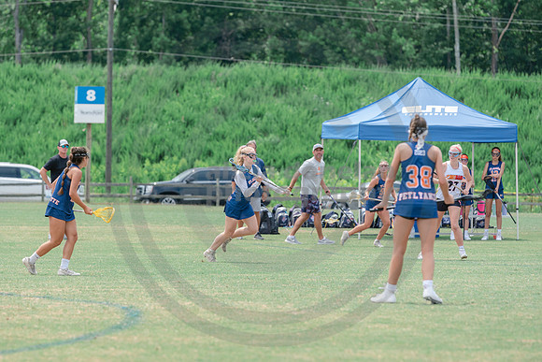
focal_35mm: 242
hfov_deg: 8.5
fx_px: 3651
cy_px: 203
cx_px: 222
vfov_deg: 5.7
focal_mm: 200
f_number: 4.5
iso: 250
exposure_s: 1/1250
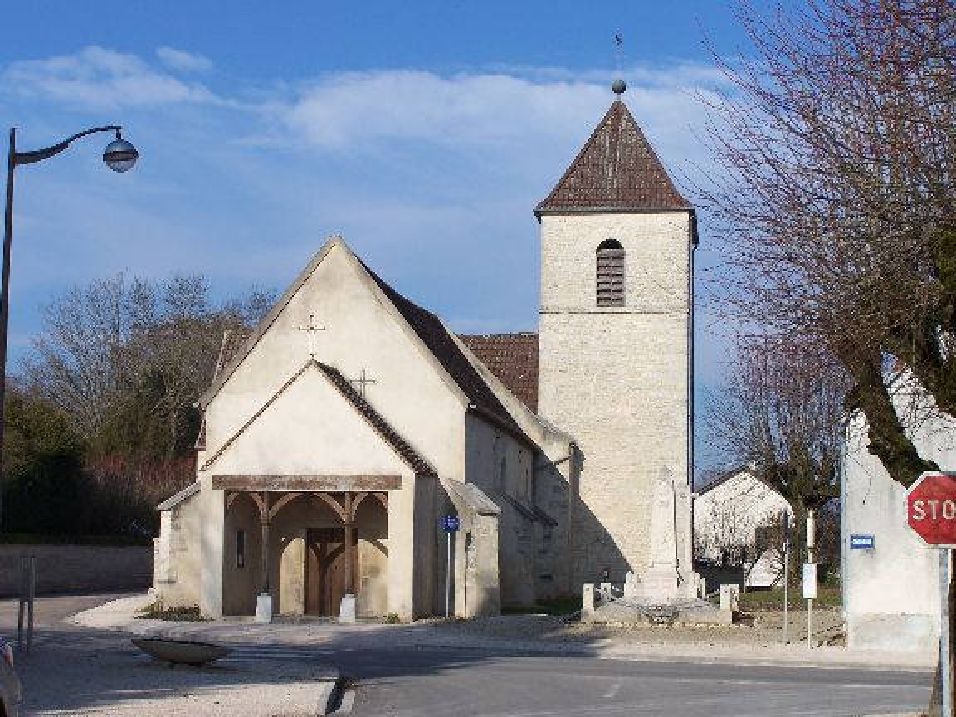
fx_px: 1850
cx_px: 478
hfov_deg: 29.0
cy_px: 358
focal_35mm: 67
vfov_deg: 21.9
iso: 80
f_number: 4.5
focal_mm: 11.1
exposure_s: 1/750
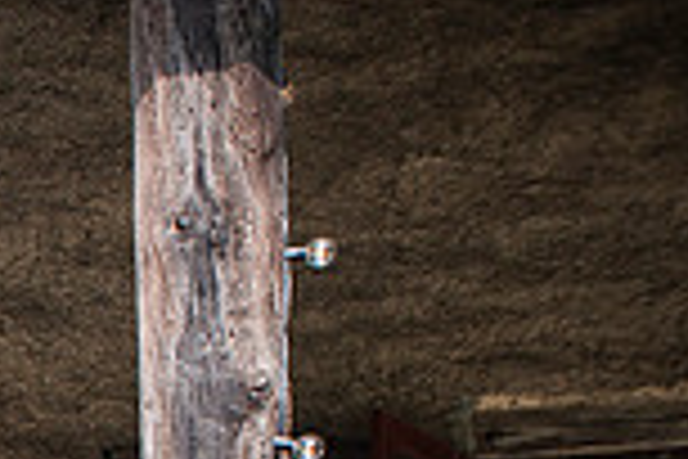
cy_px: 860
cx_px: -513
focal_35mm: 76
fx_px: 1452
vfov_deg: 15.2
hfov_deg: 20.1
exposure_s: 1/1000
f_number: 3.2
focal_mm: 20
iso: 320
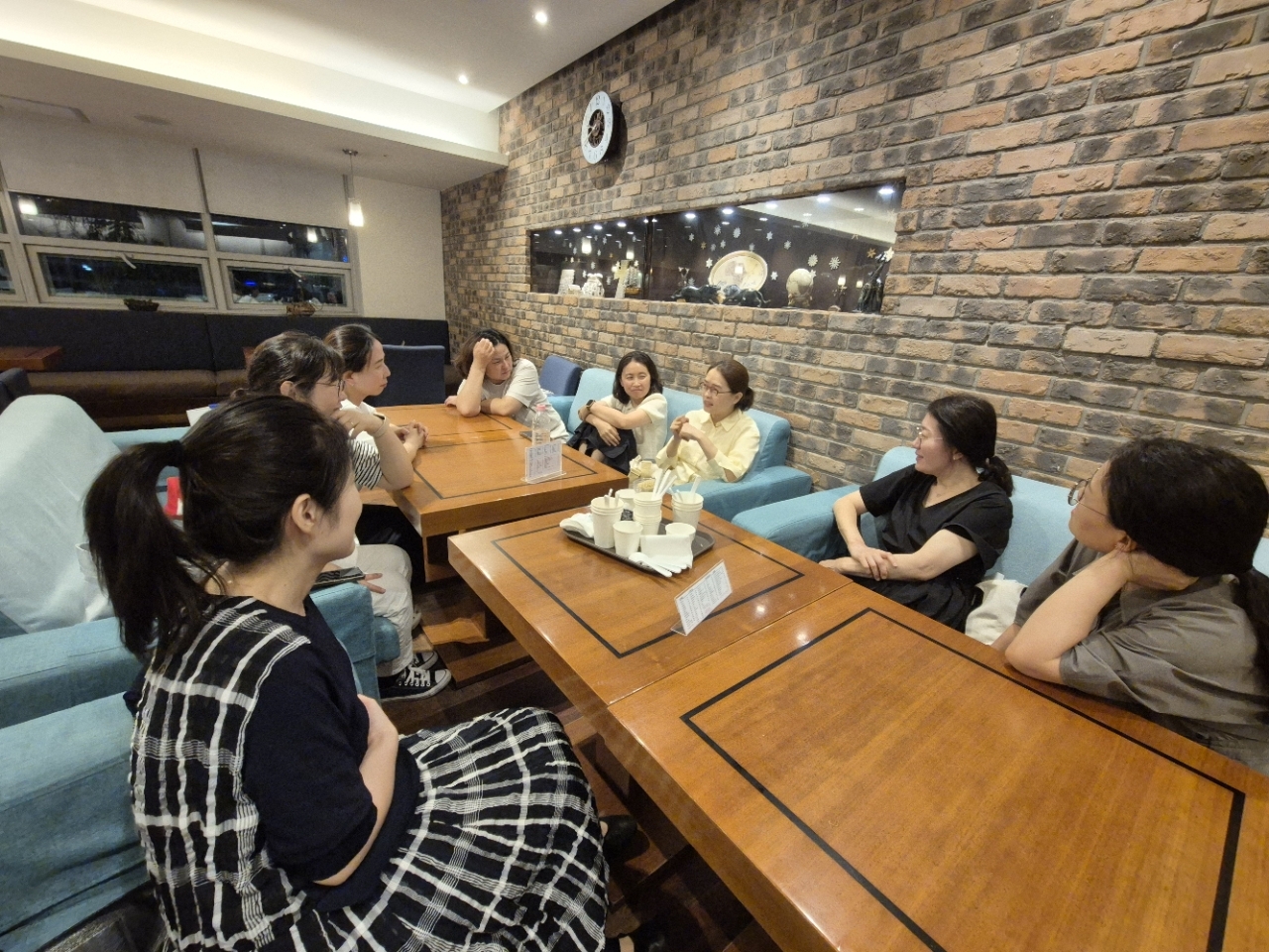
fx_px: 477
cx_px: 634
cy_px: 476
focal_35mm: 13
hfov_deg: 106.2
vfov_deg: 89.9
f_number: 2.2
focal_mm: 2.2
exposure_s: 1/60
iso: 1000
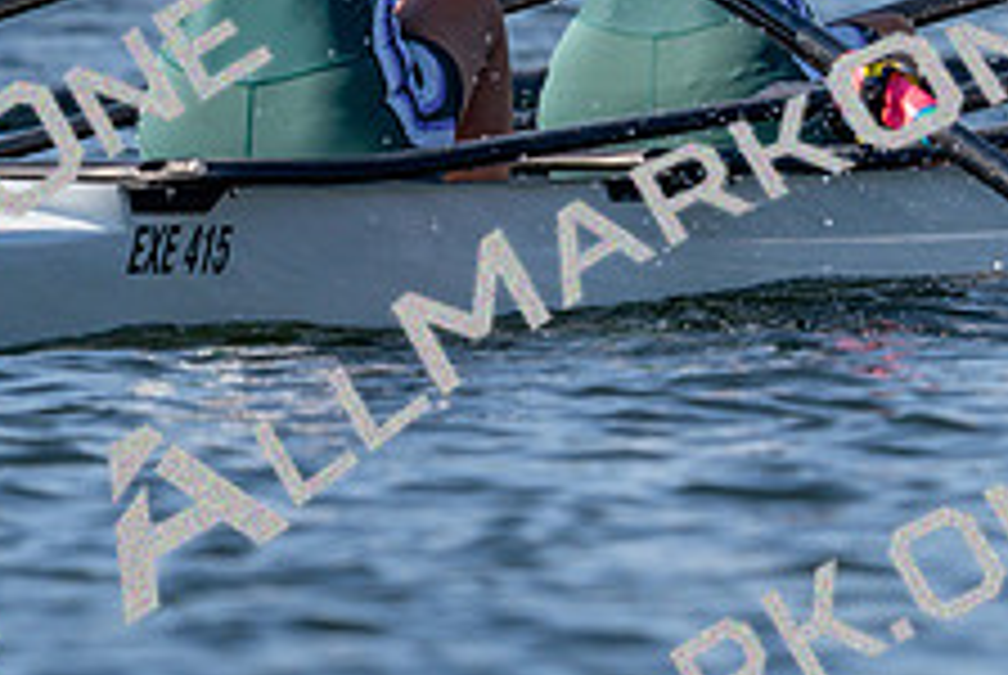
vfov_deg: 1.3
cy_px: -74
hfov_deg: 2.0
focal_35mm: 1034
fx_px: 28990
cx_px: 1022
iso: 250
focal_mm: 400
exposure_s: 1/1600
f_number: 6.3
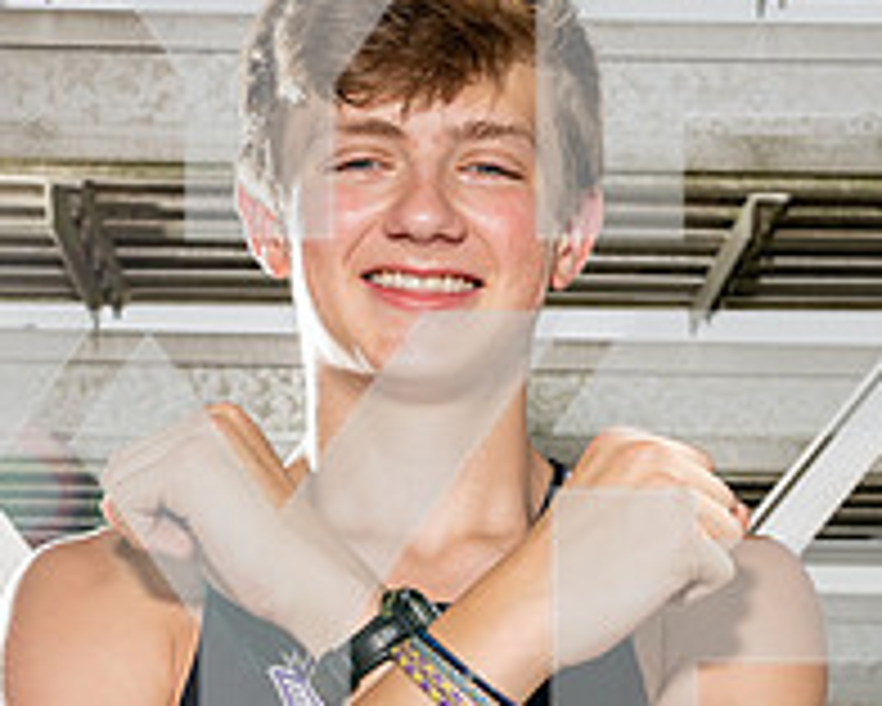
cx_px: 464
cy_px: 551
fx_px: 3630
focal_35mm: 139
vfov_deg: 11.1
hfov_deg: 13.9
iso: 100
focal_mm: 50
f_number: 8
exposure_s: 1/250
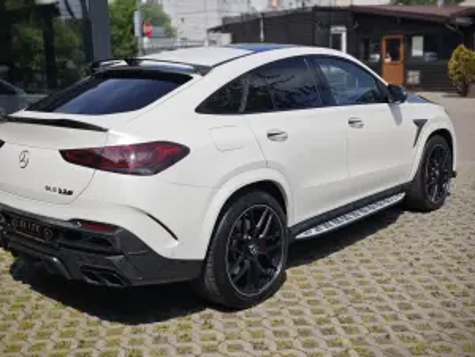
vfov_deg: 34.3
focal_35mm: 42
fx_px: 576
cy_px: 162
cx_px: 222
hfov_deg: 44.8
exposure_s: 1/4435
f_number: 1.4
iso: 50
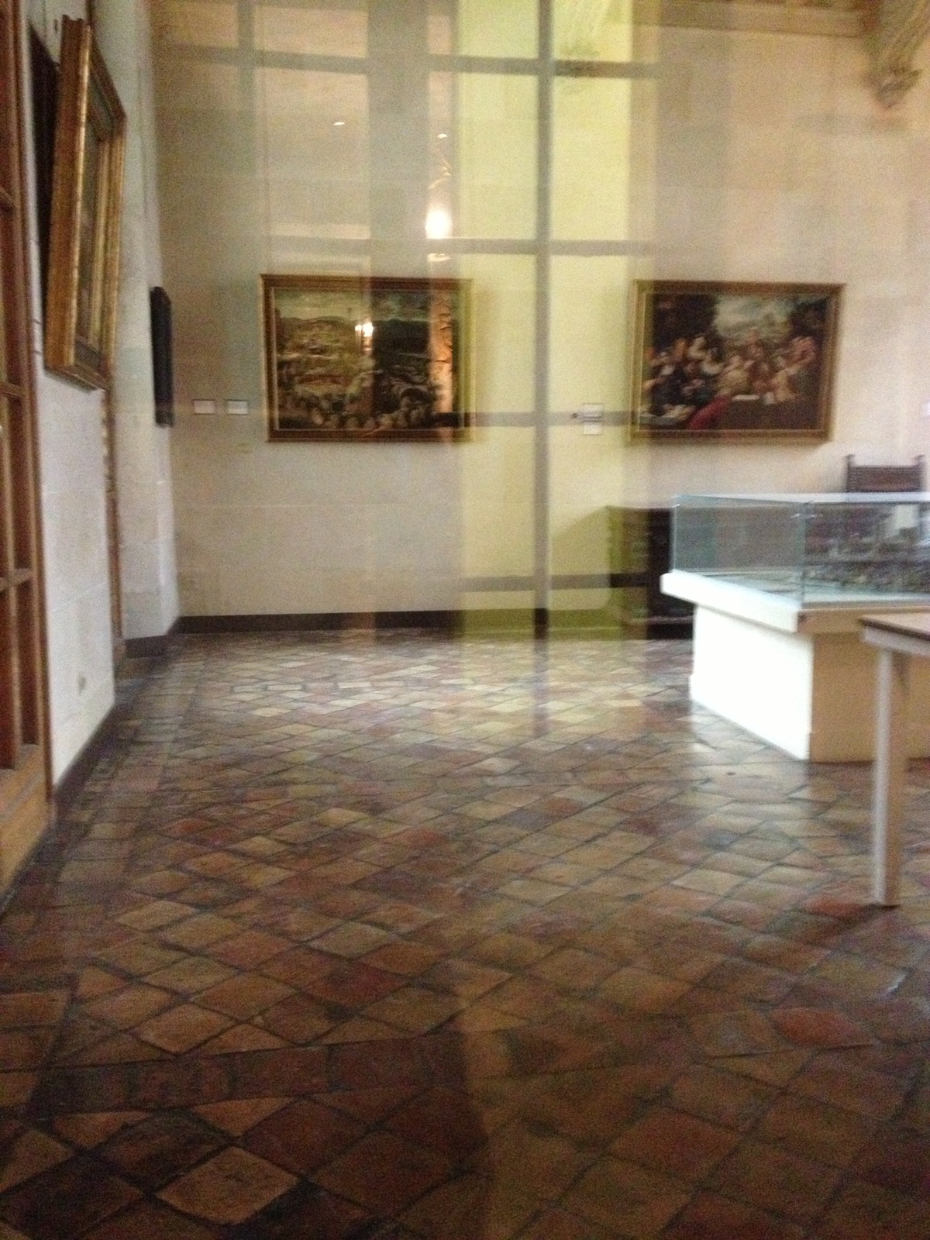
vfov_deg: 52.6
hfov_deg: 40.7
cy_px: 620
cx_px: 465
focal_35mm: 35
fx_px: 1254
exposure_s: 1/15
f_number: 2.4
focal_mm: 4.28
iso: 800
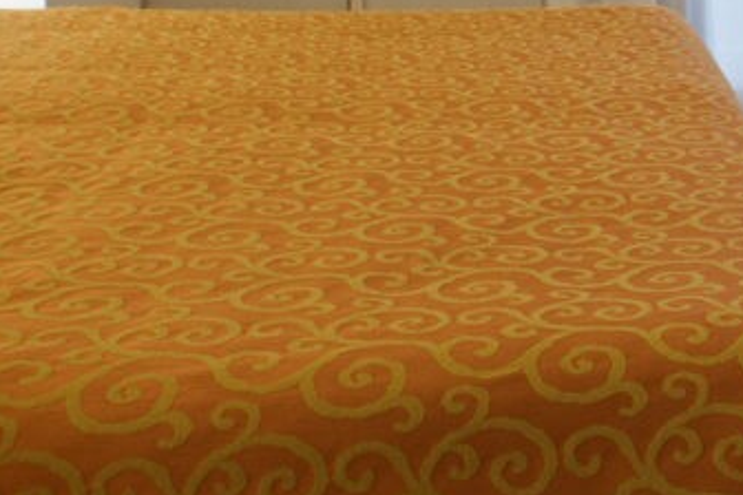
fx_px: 1259
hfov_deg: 30.2
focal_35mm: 61
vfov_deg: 21.0
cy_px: -74
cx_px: 774
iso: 160
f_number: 4.5
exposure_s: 1/25
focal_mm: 20
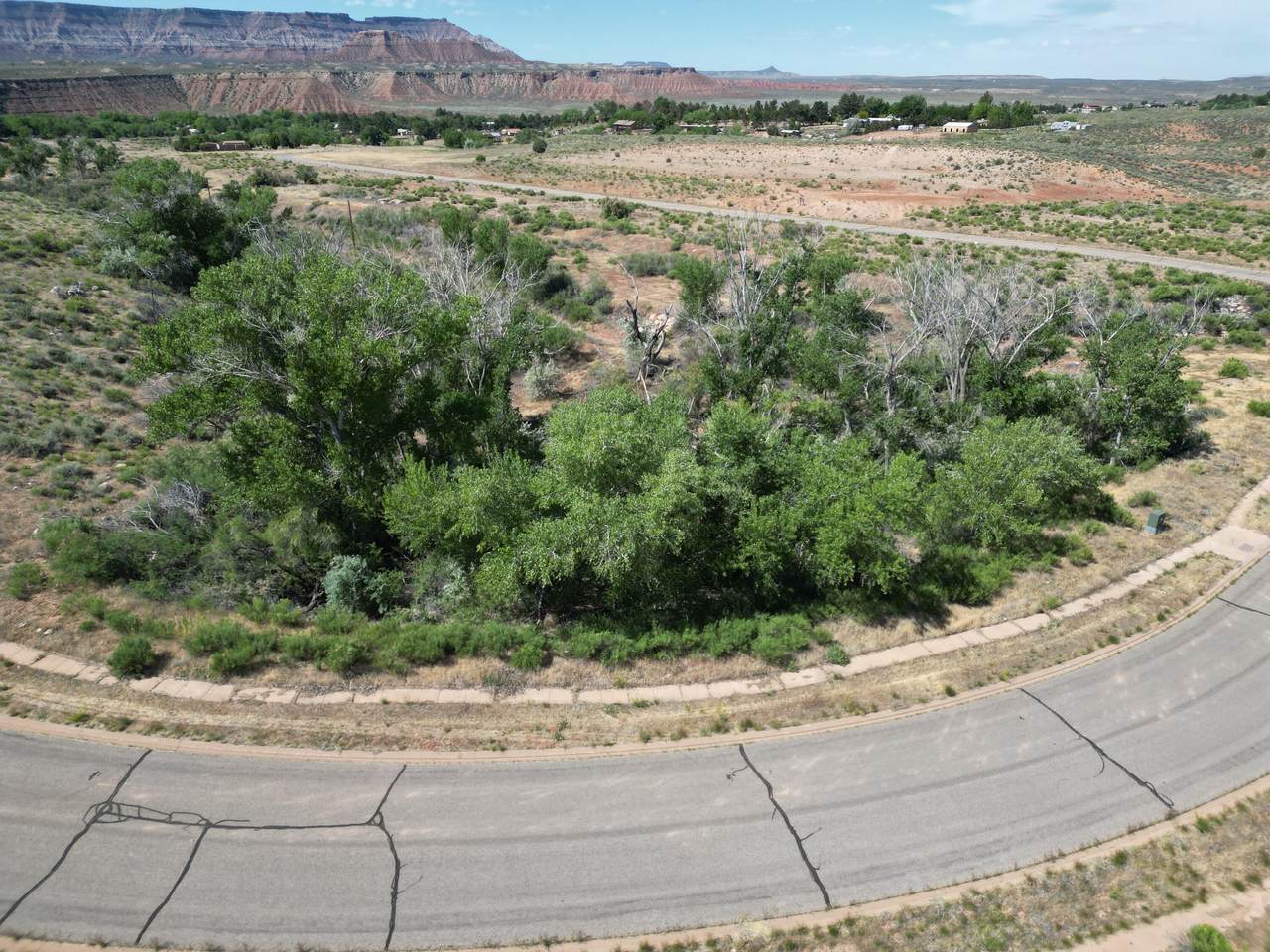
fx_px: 881
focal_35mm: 24
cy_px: 476
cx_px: 635
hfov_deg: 71.6
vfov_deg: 56.8
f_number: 1.7
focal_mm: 6.72
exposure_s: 1/2500
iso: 100
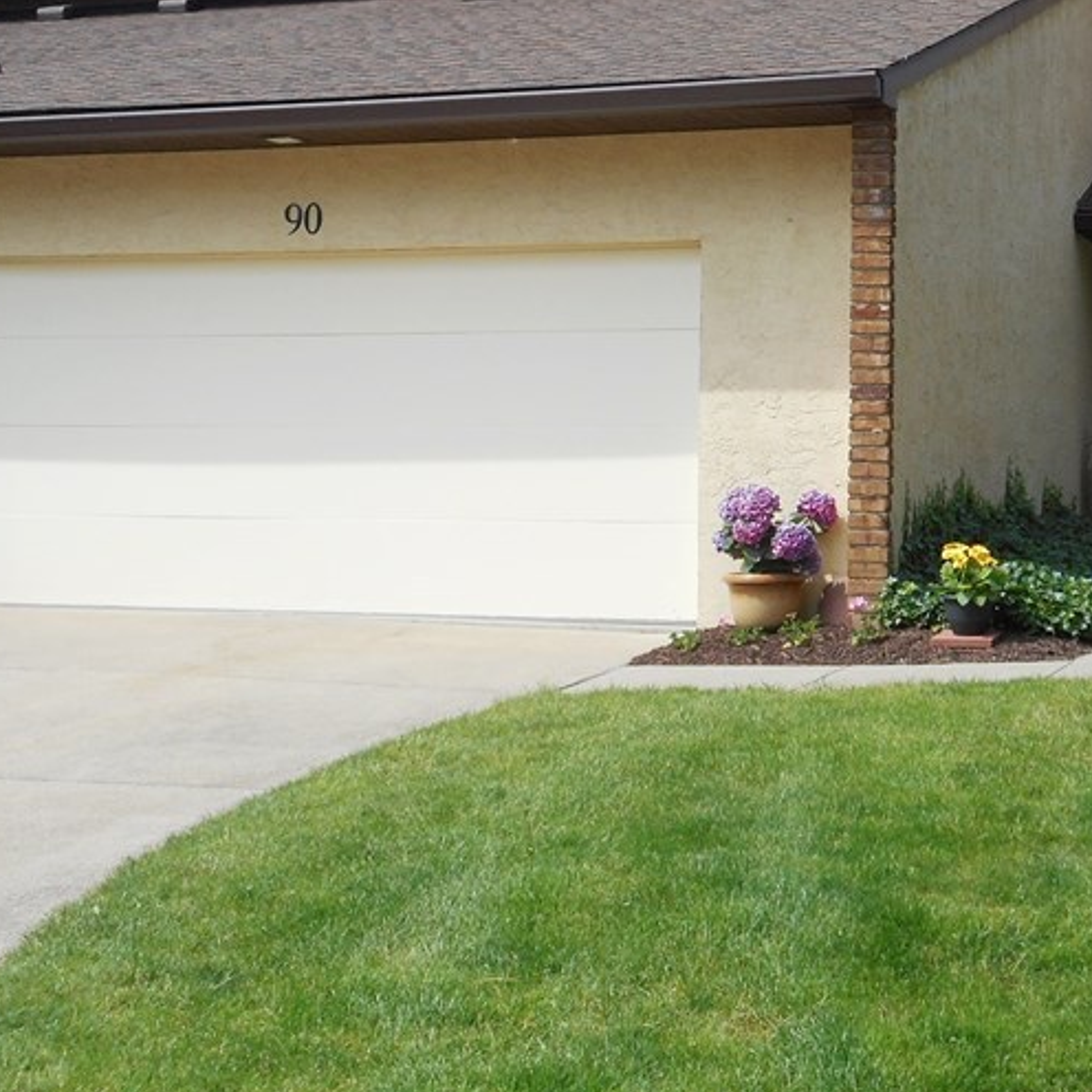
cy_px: 277
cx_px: 887
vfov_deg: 27.4
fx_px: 2213
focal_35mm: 62
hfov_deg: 27.1
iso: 80
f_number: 4.2
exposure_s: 1/400
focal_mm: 6
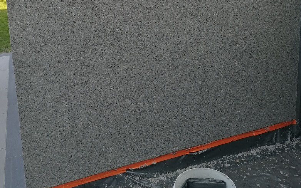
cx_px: 142
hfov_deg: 45.3
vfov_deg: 27.9
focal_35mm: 44
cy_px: 13
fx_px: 361
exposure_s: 1/213
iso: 50
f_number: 1.8
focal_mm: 5.4
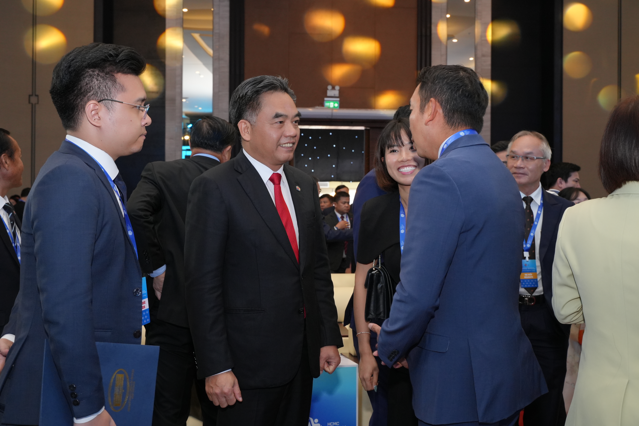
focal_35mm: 43
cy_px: 213
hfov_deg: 45.4
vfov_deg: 31.2
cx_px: 320
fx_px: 763
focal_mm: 43
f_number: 8
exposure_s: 1/80
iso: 2000
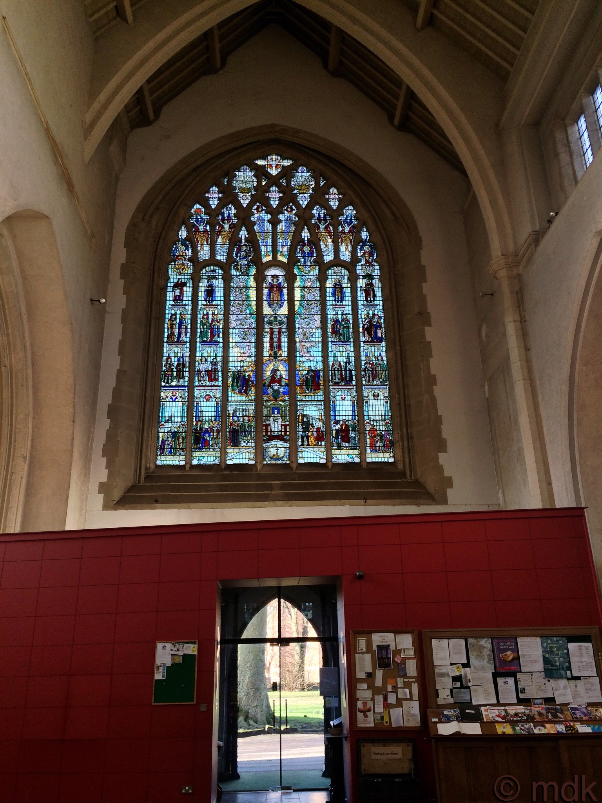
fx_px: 672
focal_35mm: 29
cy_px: 402
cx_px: 301
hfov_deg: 48.2
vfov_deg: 61.7
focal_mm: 4.15
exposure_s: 1/100
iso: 64
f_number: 2.2
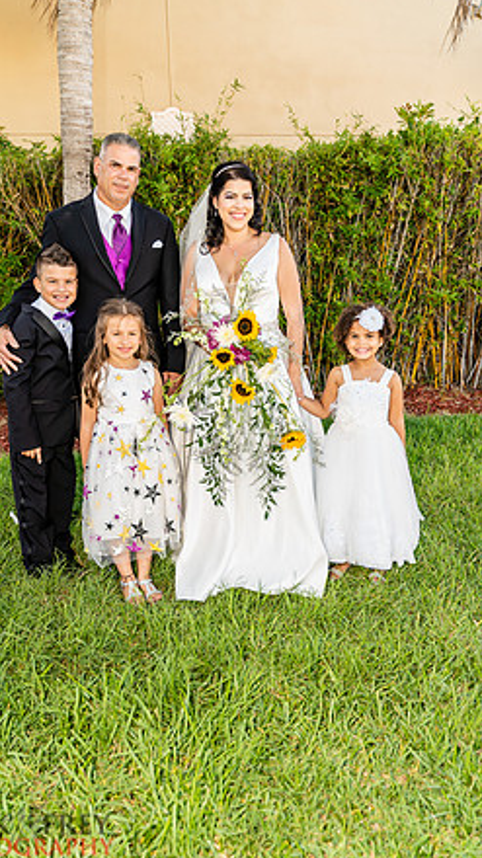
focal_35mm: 30
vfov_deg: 64.3
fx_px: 683
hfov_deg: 38.8
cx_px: 215
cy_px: 429
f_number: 4
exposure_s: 1/125
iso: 125
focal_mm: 28
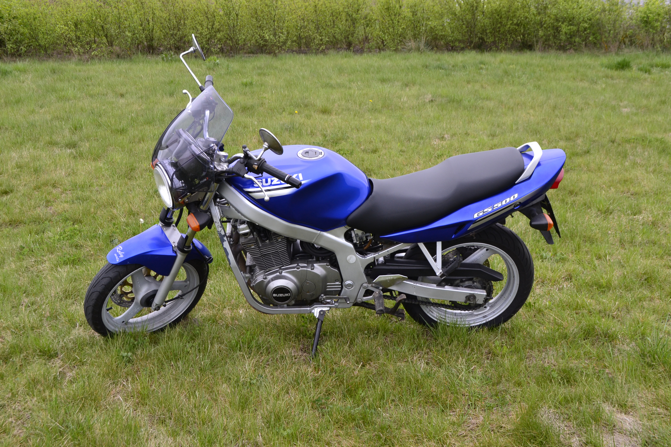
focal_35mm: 39
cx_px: 336
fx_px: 727
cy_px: 224
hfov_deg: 49.6
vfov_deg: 34.2
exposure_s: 1/125
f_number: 9
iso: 400
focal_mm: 26
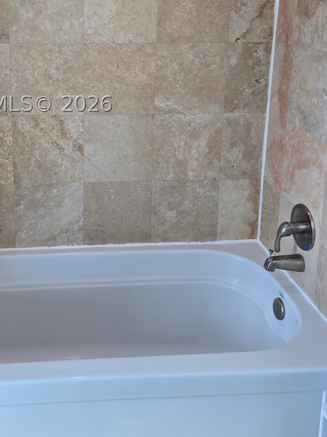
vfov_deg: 47.0
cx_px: 86
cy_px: 104
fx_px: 479
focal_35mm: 38
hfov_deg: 36.9
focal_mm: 5.4
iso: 64
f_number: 1.8
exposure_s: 1/120
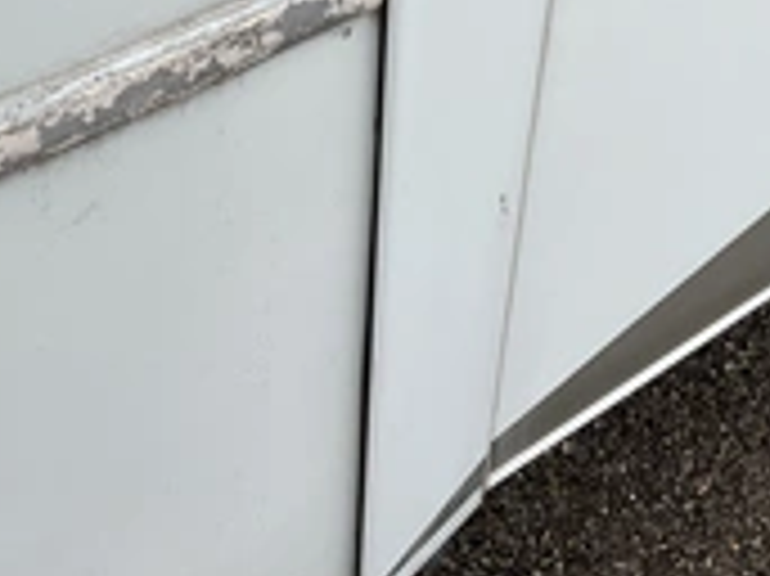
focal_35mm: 68
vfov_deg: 20.8
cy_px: -18
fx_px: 1512
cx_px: 288
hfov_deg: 28.5
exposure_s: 1/1342
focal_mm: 3
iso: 25
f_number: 1.8
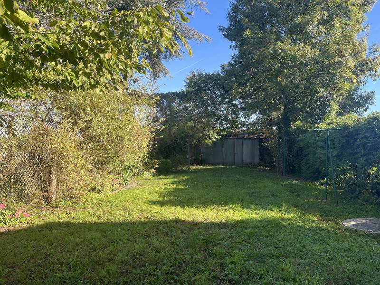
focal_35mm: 26
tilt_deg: +0.8
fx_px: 285
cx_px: 190
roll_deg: -0.3
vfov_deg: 53.1
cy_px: 142
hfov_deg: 67.3
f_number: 1.6
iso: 50
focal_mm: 5.1
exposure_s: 1/751
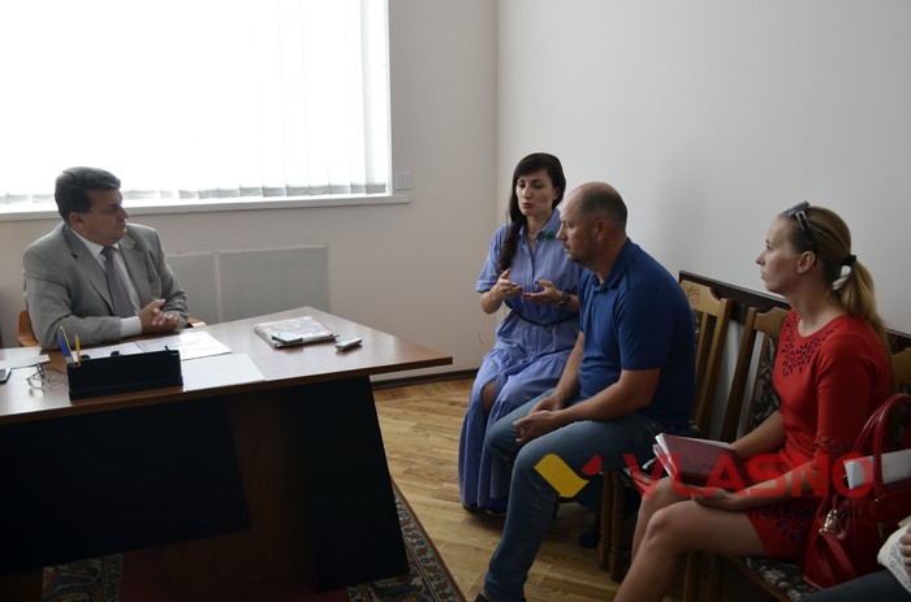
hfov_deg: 57.3
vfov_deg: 39.8
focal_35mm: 33
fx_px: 833
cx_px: 456
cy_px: 301
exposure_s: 1/100
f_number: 5
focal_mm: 22
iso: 400
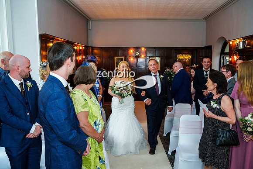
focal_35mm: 29
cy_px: 84
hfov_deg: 63.8
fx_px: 203
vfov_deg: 45.1
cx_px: 128
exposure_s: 1/60
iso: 640
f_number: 4.5
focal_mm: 28
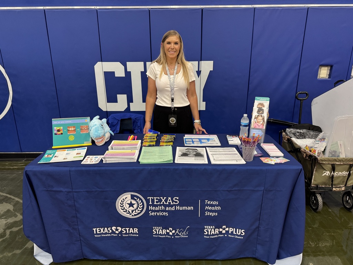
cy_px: 132
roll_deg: +0.8
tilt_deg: -18.3
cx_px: 176
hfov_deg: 71.6
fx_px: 245
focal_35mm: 24
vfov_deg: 56.8
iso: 250
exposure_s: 1/60
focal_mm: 6.76
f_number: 1.78
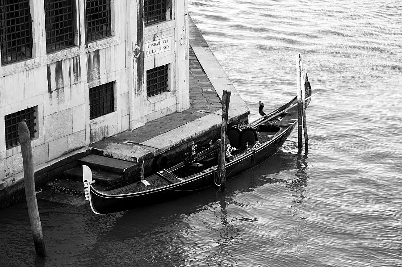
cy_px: 134
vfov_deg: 13.0
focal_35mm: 105
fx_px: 1171
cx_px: 201
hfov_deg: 19.5
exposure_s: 1/125
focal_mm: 70
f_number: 7.1
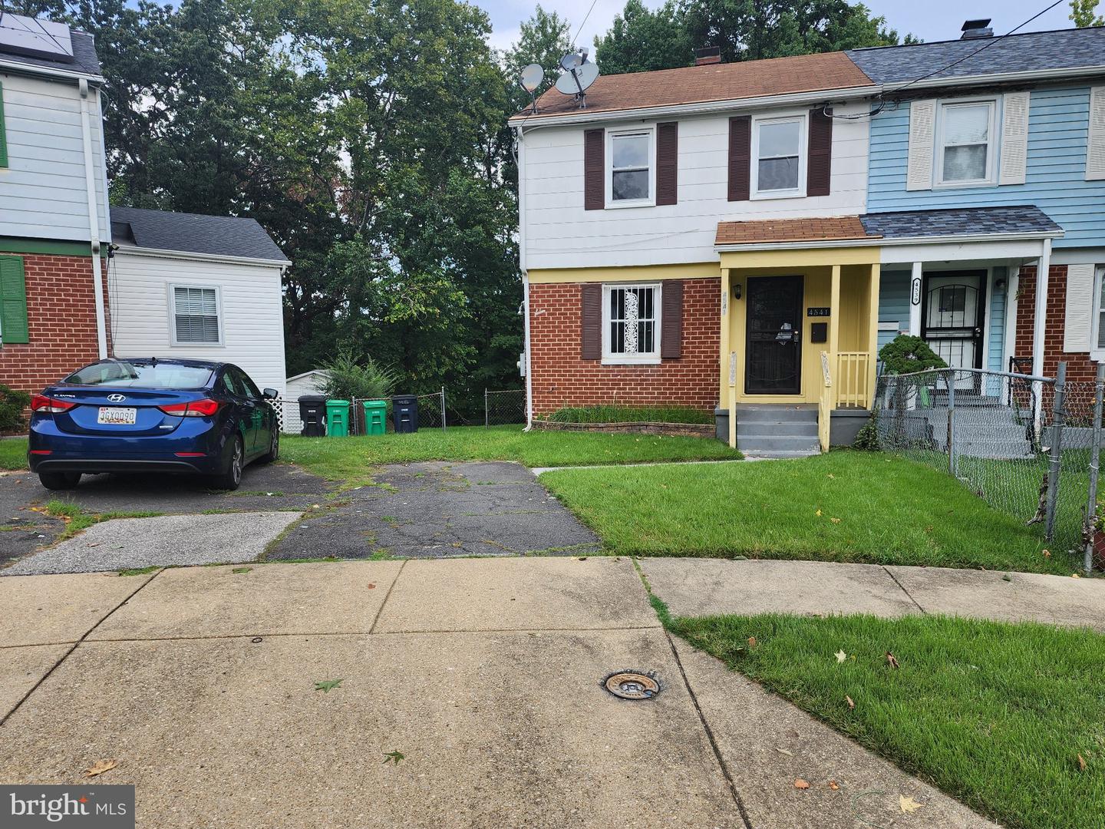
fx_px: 734
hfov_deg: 73.9
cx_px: 552
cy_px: 414
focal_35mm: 23
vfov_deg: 58.9
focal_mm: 6.4
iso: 12
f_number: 1.8
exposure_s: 1/375
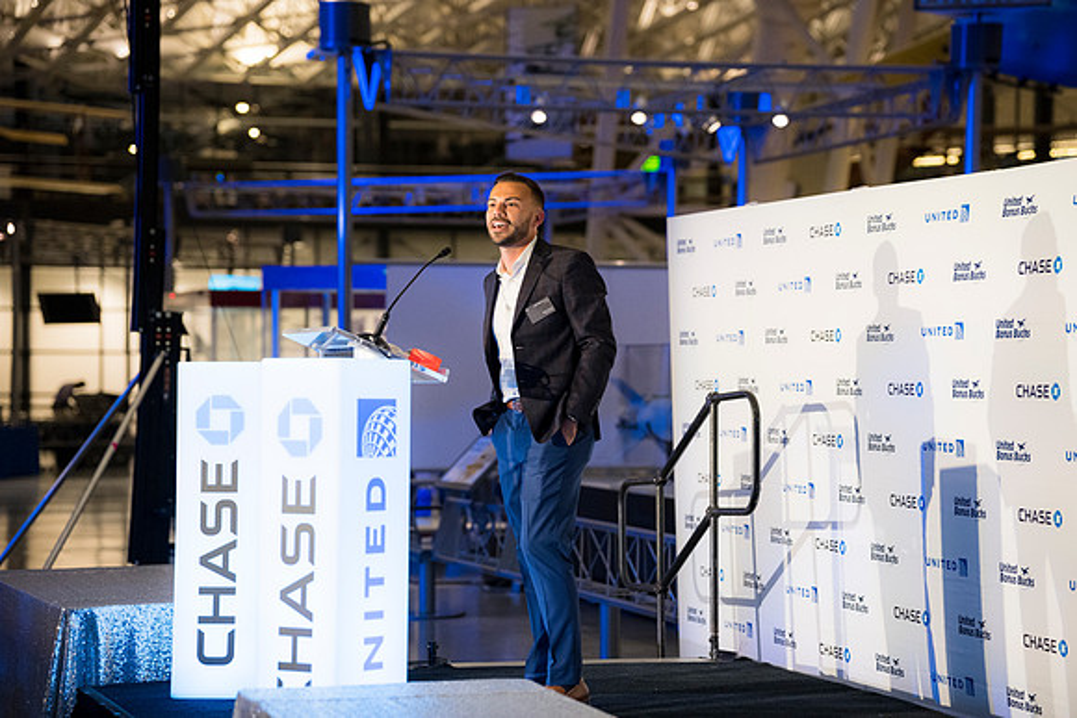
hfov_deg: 22.6
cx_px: 538
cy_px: 359
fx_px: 2693
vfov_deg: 15.2
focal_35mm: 90
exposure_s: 1/160
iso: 2000
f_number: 2.8
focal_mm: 90
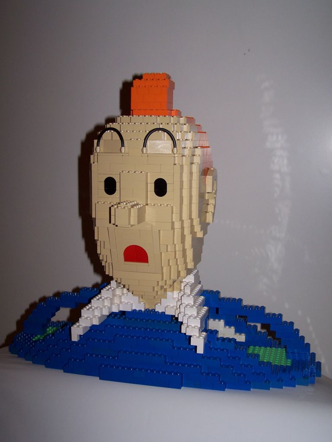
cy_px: 221
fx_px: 550
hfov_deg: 33.6
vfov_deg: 43.9
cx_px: 166
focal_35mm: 43
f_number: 2.9
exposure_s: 1/60
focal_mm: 7.1
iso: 80
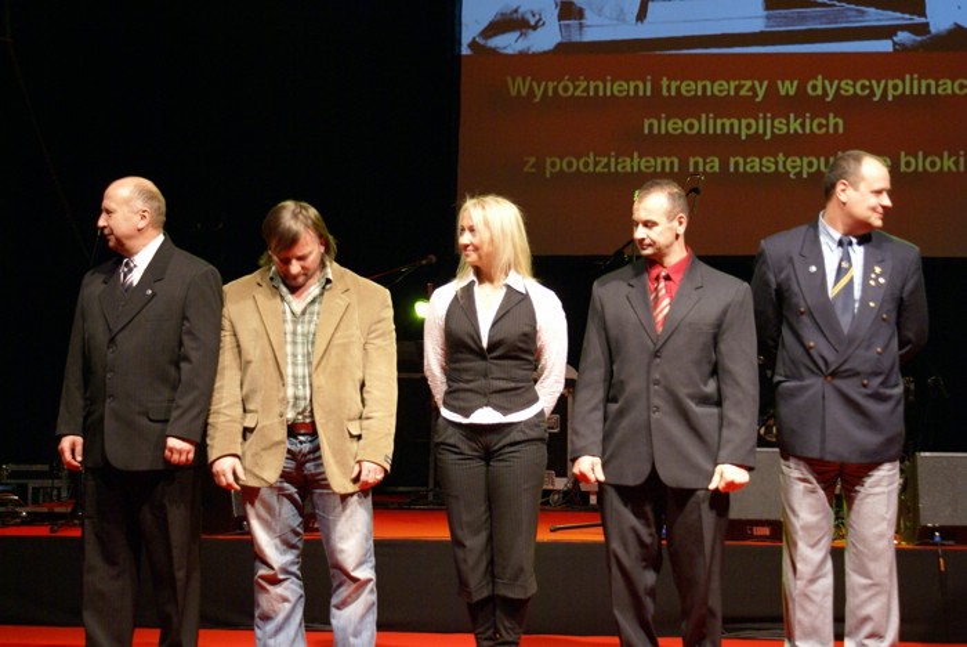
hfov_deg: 24.6
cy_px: 324
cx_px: 484
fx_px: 2218
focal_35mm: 82
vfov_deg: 16.6
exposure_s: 1/40
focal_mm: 55
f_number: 5.6
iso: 800
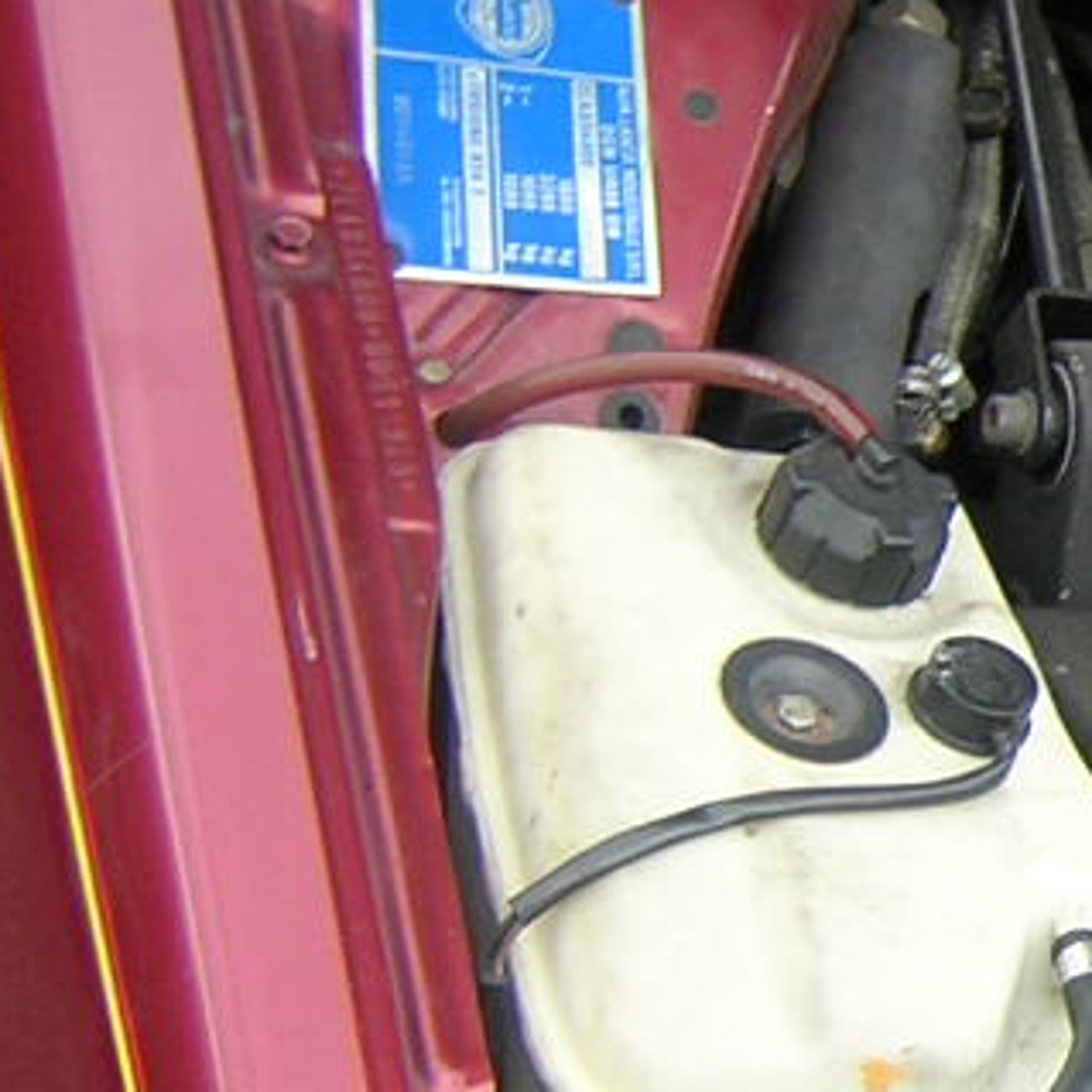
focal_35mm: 102
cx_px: 1653
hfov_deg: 15.7
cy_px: 572
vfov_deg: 17.1
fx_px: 3640
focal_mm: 4.7
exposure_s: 1/177
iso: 100
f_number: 2.6
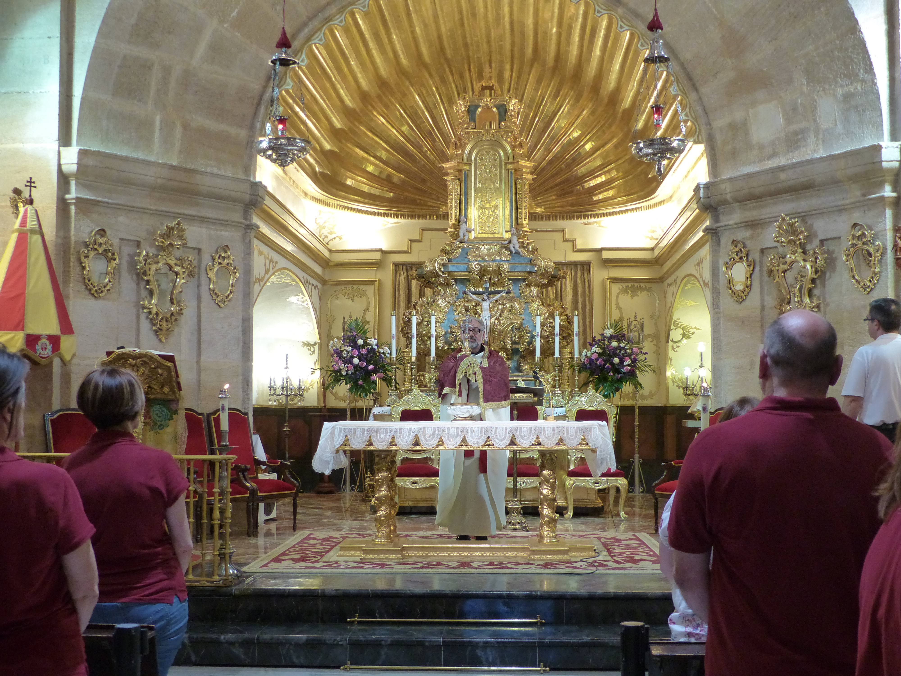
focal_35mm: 45
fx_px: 1171
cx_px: 450
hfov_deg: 42.1
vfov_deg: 32.2
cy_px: 338
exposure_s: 1/50
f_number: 2.8
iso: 400
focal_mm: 8.1
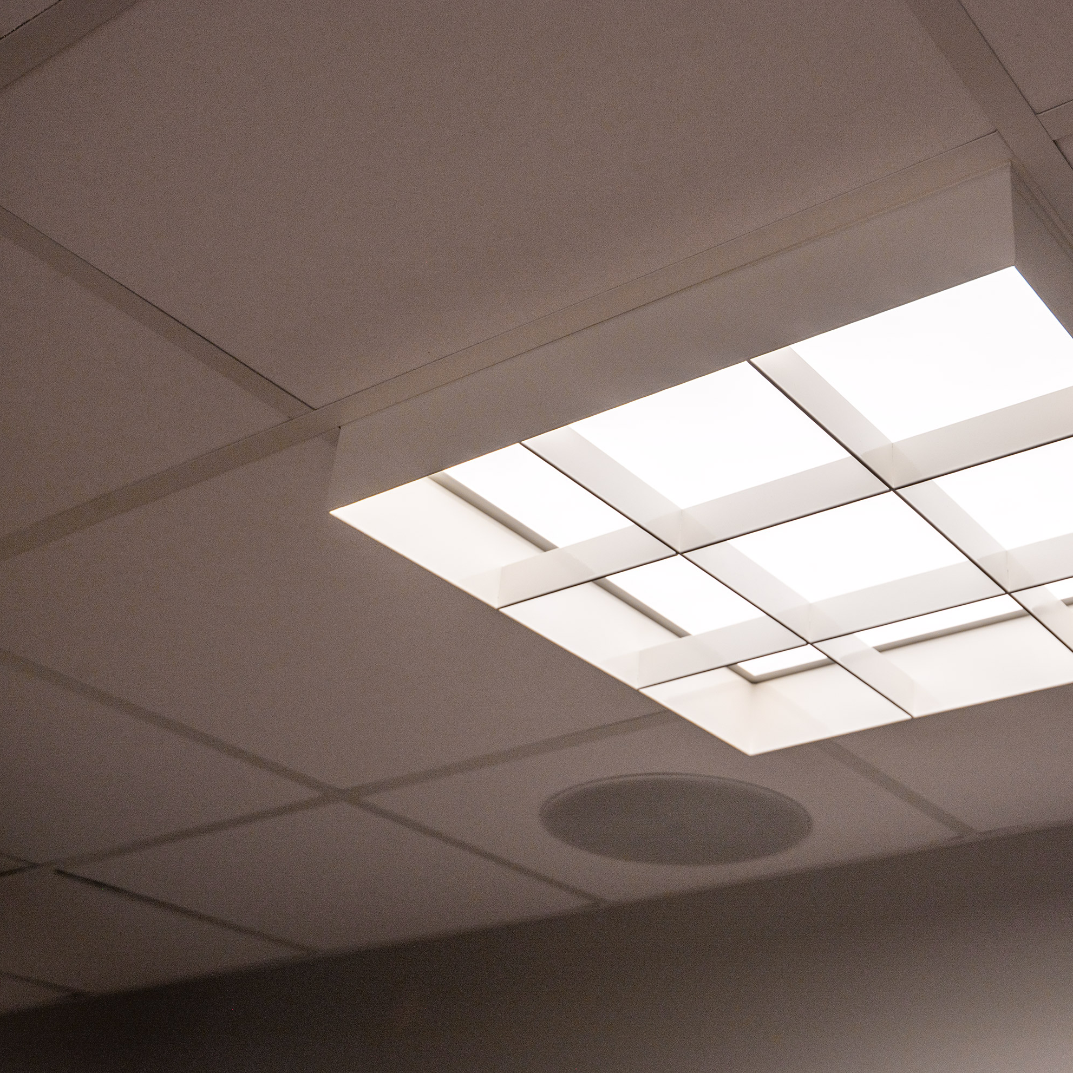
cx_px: 811
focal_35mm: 45
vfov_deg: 37.6
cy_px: 536
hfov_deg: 36.6
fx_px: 1578
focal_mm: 35
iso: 100
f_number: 7.1
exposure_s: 1/400
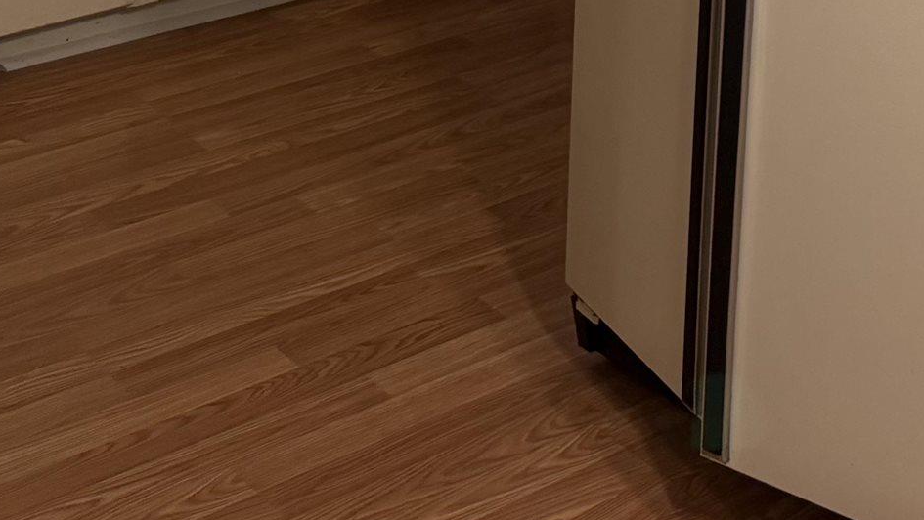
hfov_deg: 22.3
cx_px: 1222
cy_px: -393
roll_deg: -4.2
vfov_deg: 13.0
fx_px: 2083
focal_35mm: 85
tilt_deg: -12.1
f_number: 1.78
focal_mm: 6.76
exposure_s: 1/120
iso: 160
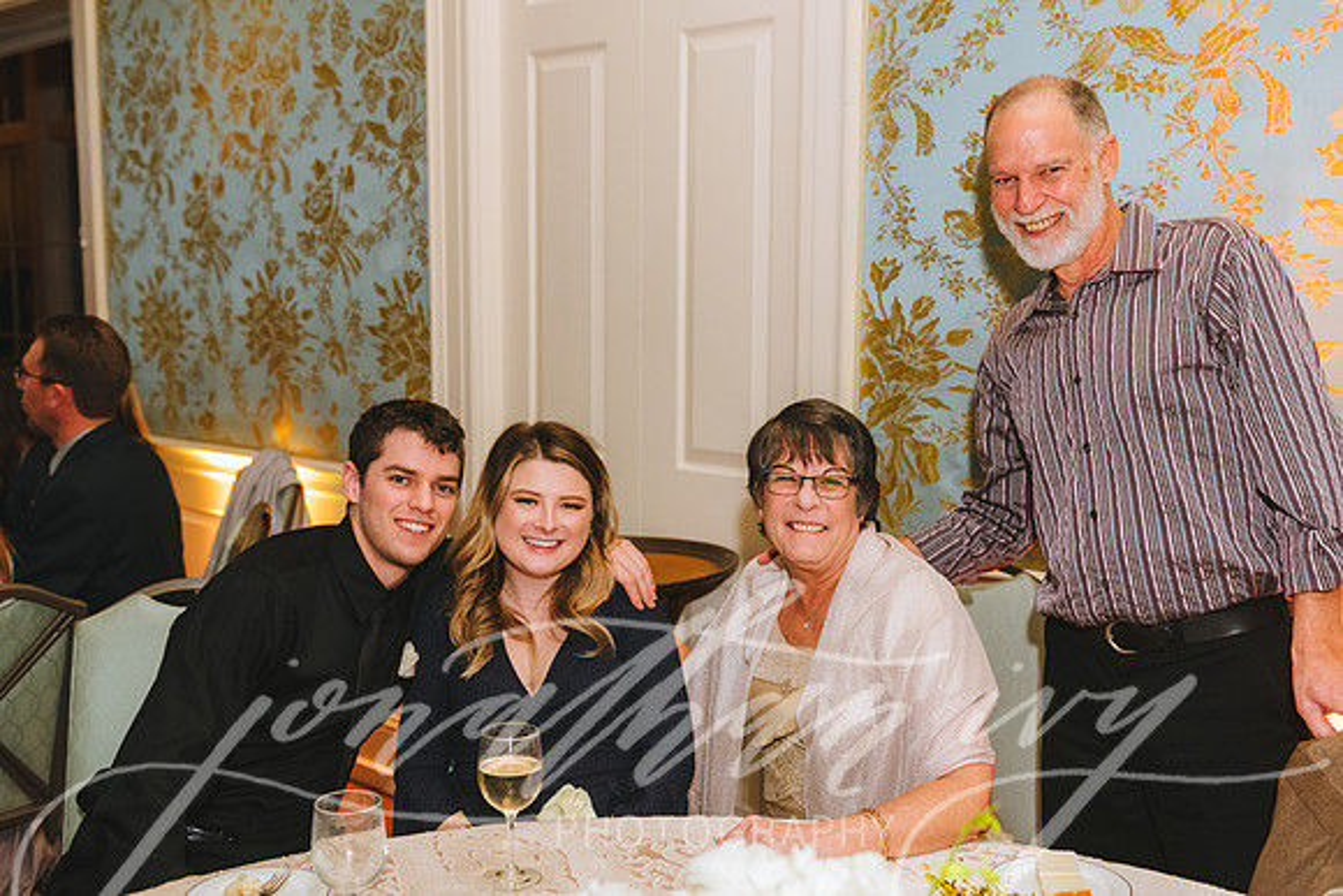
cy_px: 448
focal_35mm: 38
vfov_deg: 35.1
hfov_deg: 50.7
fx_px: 1418
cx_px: 672
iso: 3200
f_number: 4
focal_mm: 38
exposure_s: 1/160
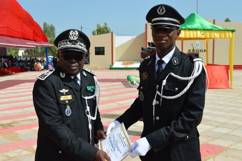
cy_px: 80
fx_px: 272
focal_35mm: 40
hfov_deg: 48.0
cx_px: 121
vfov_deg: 32.9
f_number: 9
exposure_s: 1/320
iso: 100
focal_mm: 27
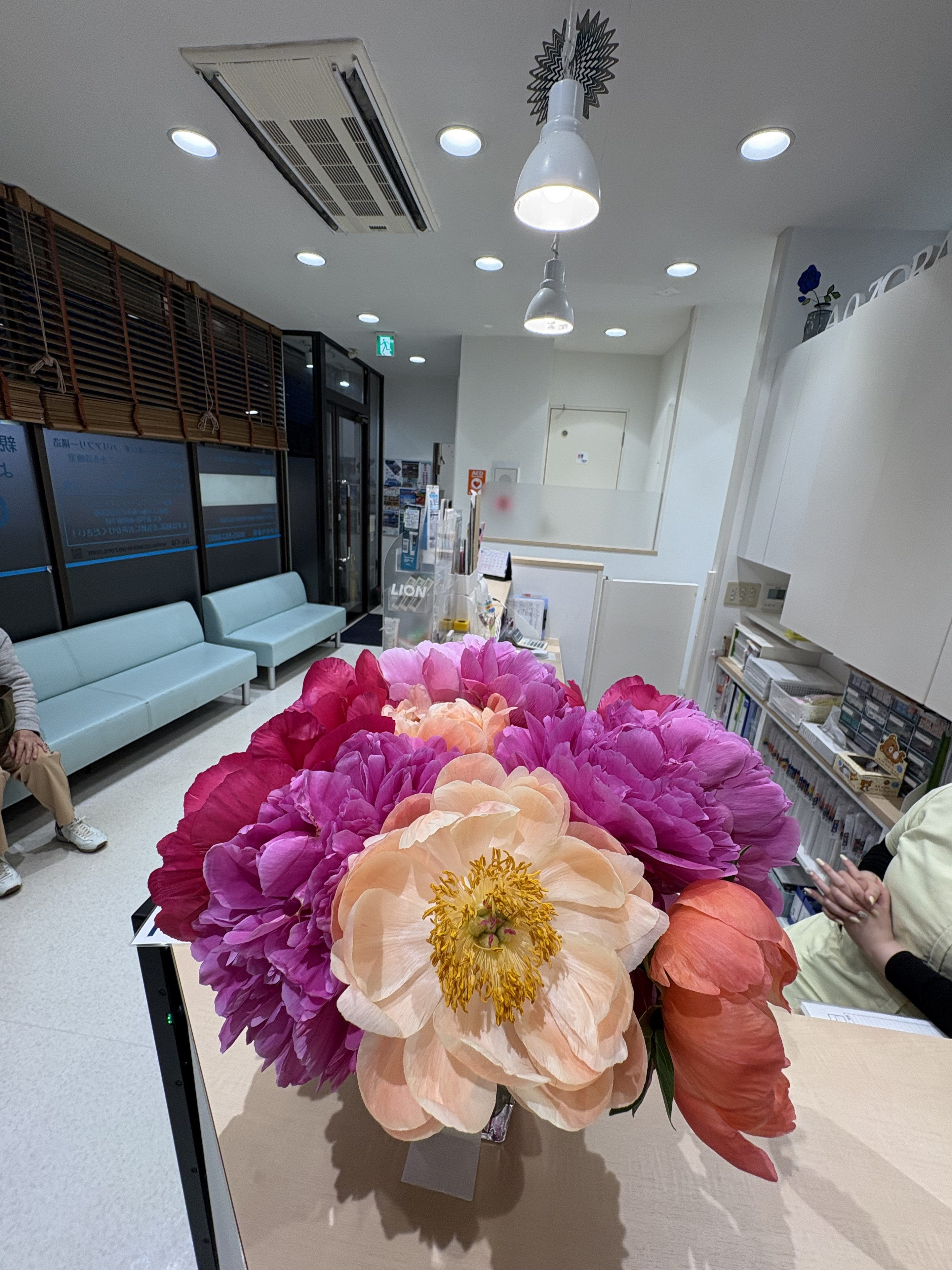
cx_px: 476
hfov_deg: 85.7
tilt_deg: -15.5
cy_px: 635
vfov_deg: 102.1
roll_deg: -3.3
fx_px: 513
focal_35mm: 14
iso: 80
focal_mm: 2.2
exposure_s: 1/100
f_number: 2.2
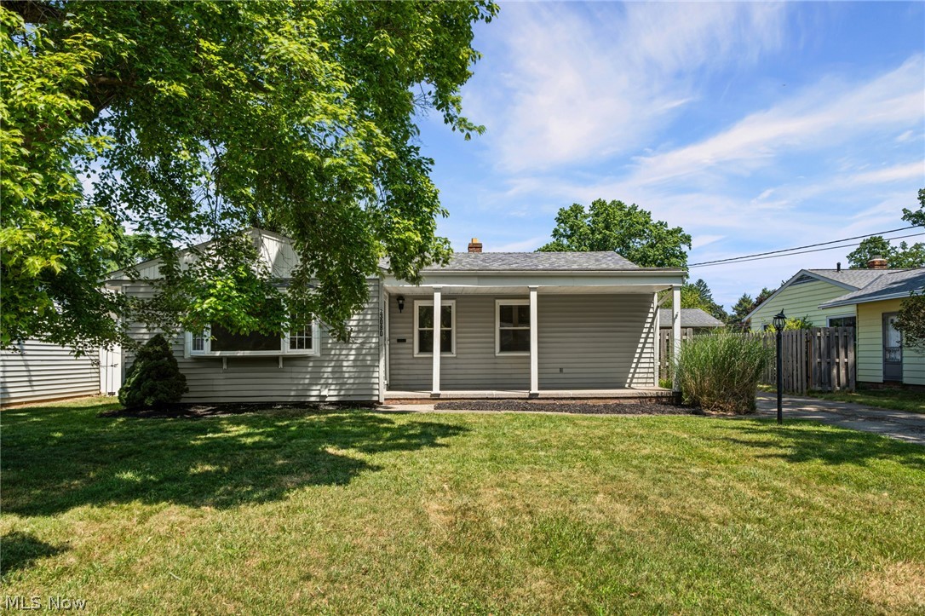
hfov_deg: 73.8
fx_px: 616
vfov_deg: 53.1
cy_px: 308
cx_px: 462
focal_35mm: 24
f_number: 9
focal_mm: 24
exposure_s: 1/125
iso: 250
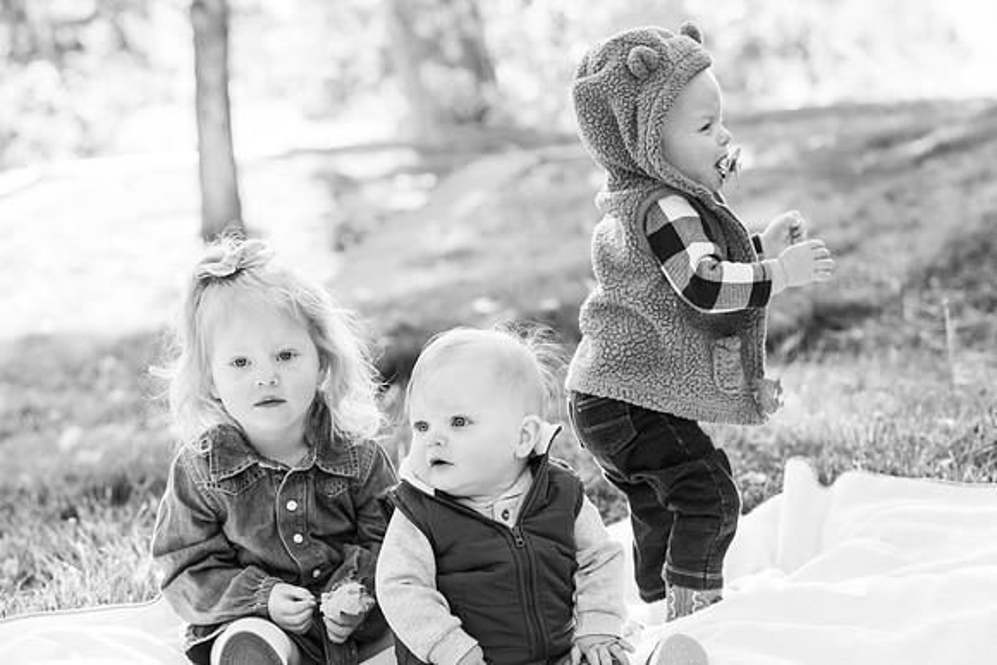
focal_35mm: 113
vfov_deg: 12.1
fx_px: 3130
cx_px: 498
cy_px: 332
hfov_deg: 18.1
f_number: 6.3
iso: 1600
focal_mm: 113
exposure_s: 1/320
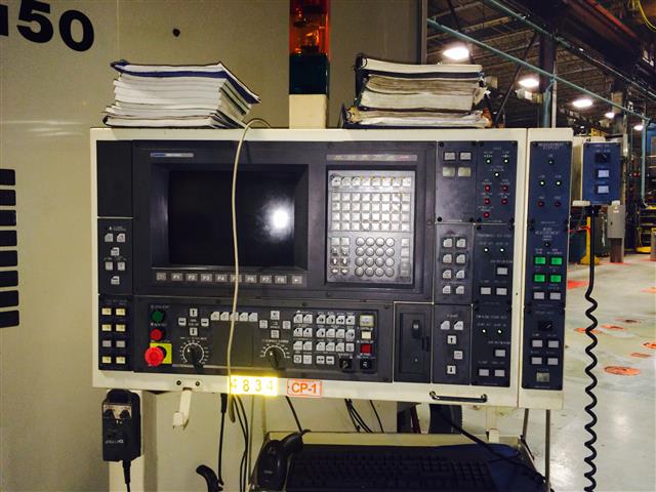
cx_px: 328
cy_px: 246
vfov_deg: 46.8
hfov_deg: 60.0
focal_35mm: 30
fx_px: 569
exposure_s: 1/24
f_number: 2.2
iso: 100
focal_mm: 4.12
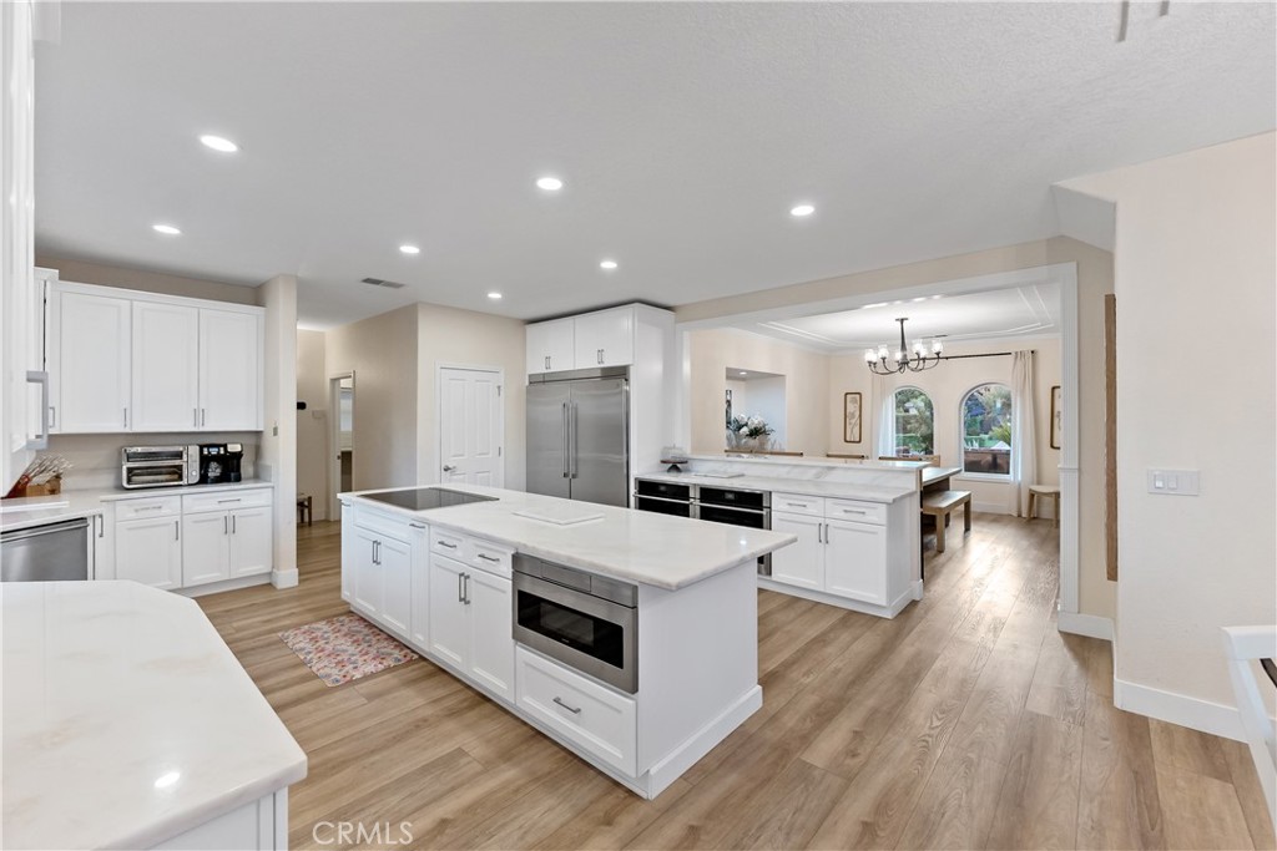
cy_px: 426
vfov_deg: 81.2
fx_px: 497
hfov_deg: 104.2
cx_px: 638
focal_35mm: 14
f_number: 4
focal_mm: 14
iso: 800
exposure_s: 1/160
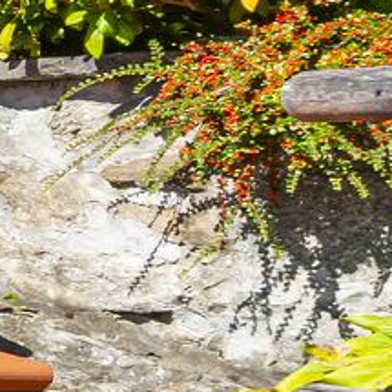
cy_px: -176
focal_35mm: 142
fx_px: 1819
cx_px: -1161
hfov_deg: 7.9
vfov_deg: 11.8
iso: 100
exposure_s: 1/250
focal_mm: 14
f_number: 9
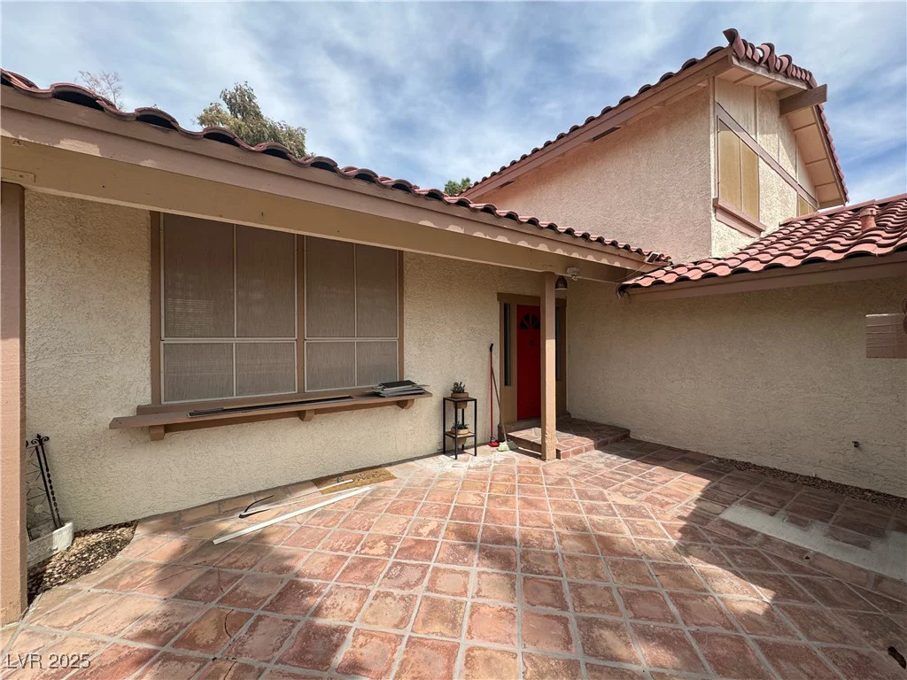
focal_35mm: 14
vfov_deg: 85.7
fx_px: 367
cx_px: 454
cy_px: 340
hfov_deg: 102.1
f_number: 2.2
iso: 50
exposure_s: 1/1236
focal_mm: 2.22
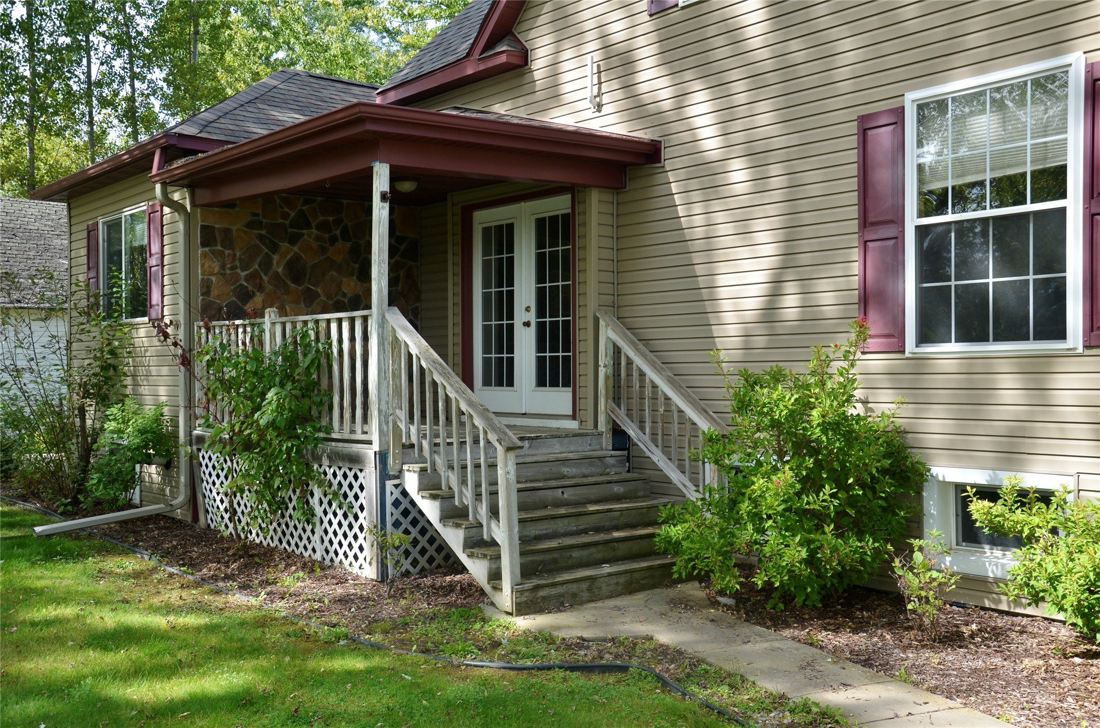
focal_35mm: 36
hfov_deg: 53.2
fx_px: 1098
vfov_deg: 36.7
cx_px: 550
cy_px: 364
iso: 200
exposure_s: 1/200
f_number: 7.1
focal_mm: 24
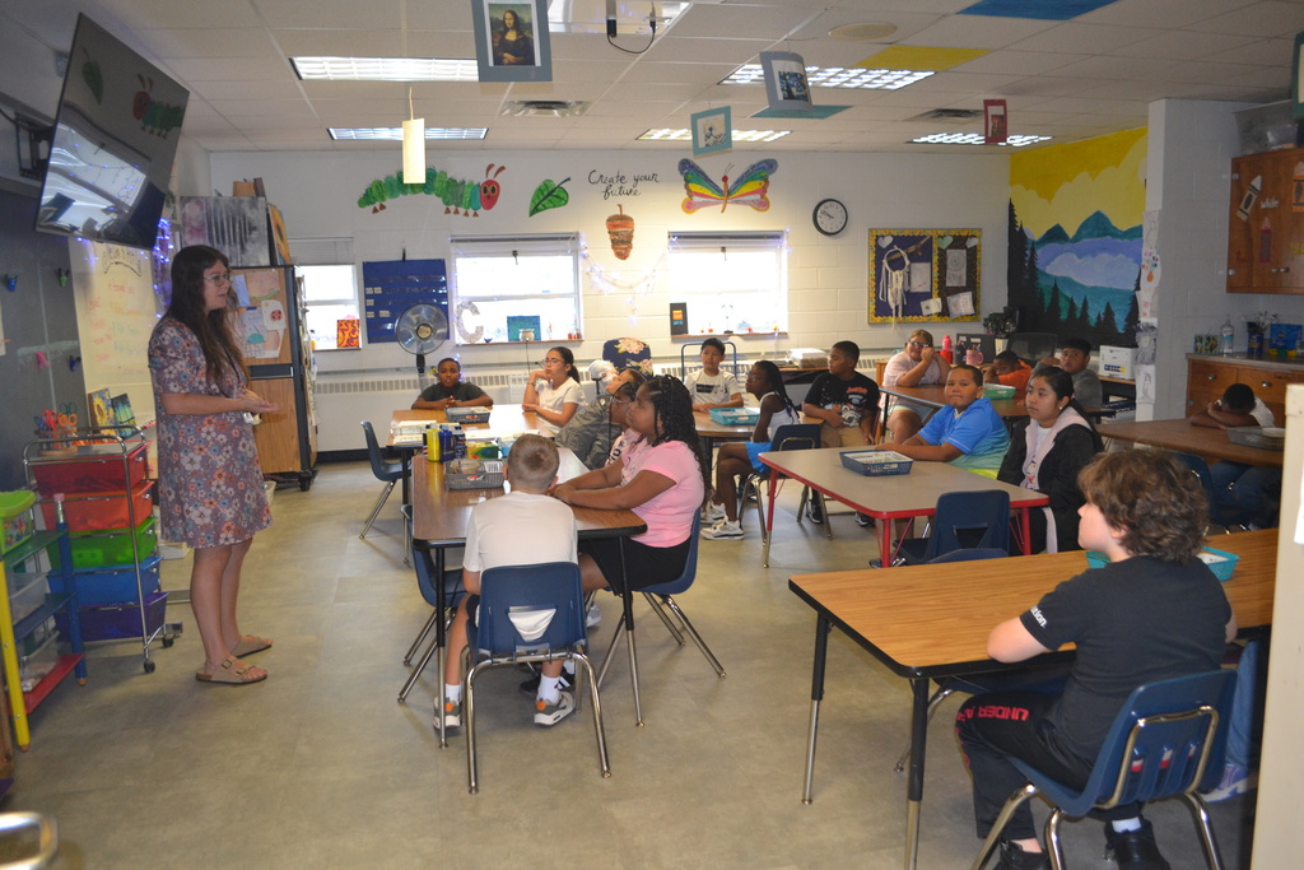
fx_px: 978
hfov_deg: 67.4
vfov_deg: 47.9
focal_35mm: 27
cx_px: 652
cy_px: 435
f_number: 3.5
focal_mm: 18
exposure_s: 1/60
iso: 1000
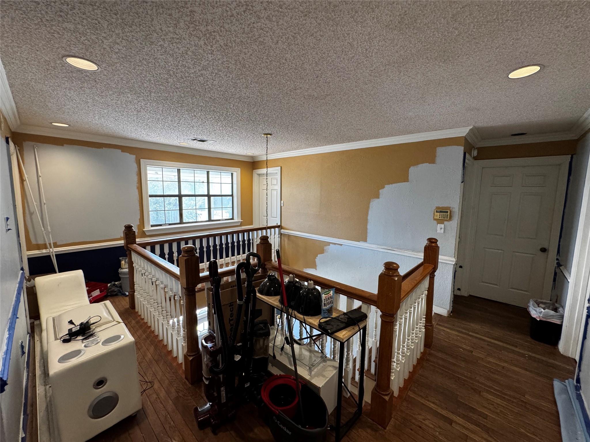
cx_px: 295
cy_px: 221
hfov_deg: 102.1
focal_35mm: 14
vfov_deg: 85.7
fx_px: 239
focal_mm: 2.22
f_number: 2.2
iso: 320
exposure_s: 1/120
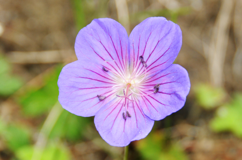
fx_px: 906
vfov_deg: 10.1
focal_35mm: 135
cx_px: 121
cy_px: 80
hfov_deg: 15.2
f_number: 5.3
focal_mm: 90
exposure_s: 1/250
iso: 250
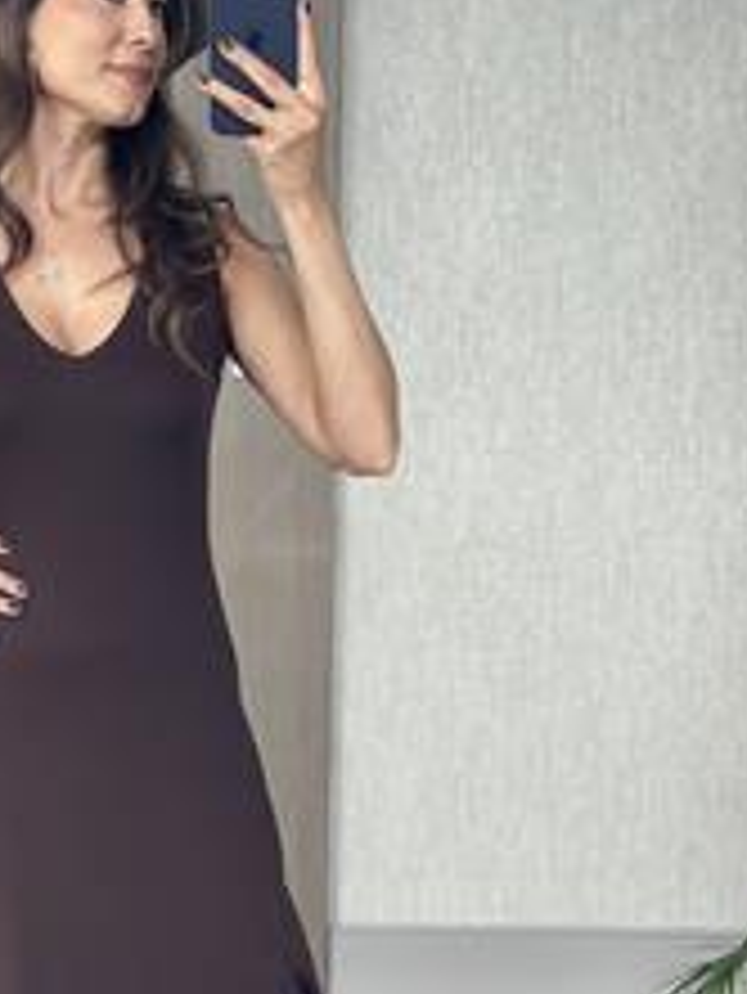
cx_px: 122
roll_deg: -0.8
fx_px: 3162
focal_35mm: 110
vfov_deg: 17.8
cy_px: 729
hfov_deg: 13.4
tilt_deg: -18.6
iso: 125
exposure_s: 1/78
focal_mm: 6.86
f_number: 1.78
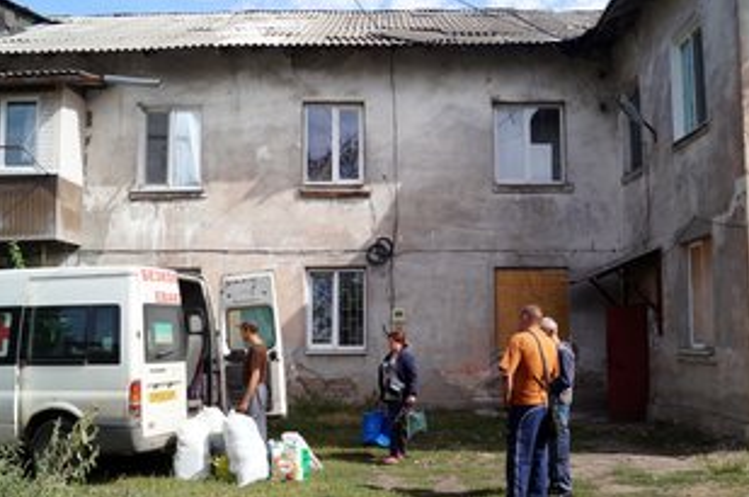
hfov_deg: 53.7
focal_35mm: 35
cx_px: 480
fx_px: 727
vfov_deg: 37.7
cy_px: 281
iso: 100
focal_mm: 18
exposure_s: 1/125
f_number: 9
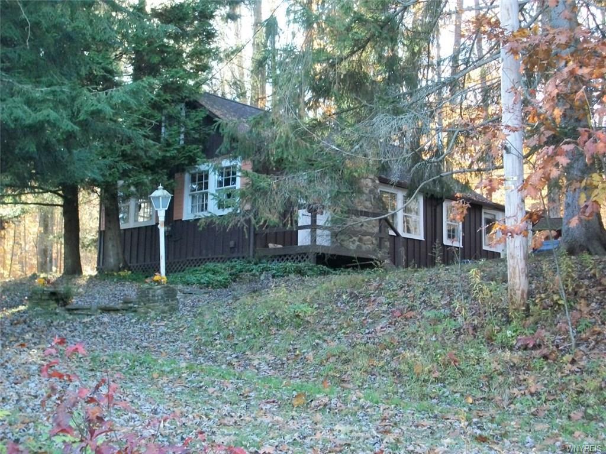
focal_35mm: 54
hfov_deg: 35.5
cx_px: 303
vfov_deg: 27.0
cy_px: 227
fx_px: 945
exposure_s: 1/60
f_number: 4
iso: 250
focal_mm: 9.7
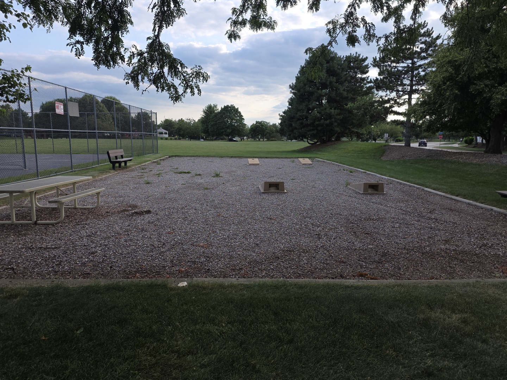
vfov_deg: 58.9
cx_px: 254
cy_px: 190
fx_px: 337
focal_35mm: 23
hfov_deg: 73.9
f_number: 1.7
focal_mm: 6.25
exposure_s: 1/330
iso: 12
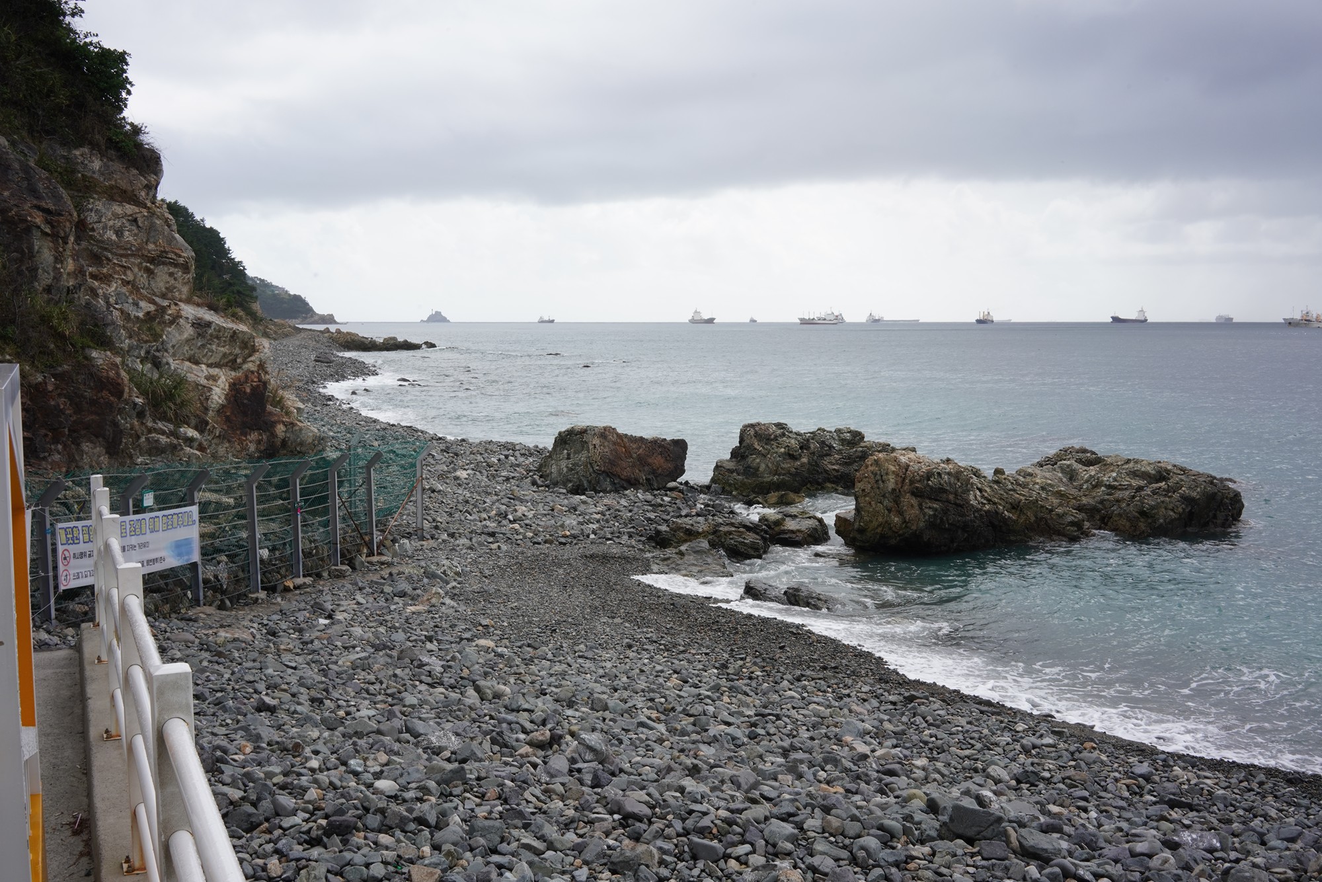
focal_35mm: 35
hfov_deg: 54.4
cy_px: 441
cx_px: 661
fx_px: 1285
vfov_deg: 37.9
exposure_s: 1/100
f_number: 20
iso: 400
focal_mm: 35
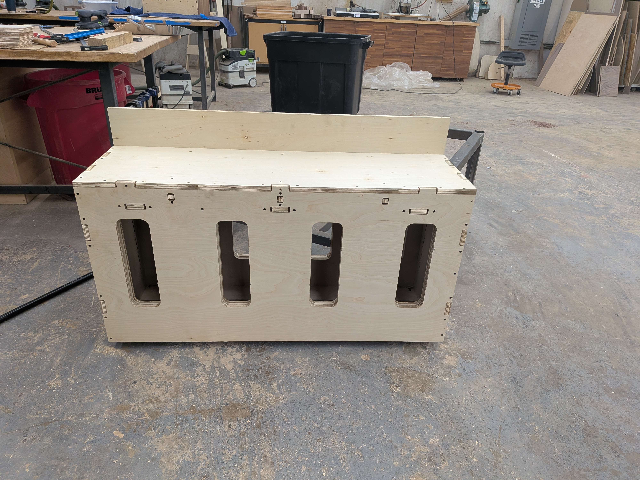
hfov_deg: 71.6
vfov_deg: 56.8
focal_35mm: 24
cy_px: 240
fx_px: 444
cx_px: 320
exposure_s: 1/120
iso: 163
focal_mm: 4.53
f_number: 1.7
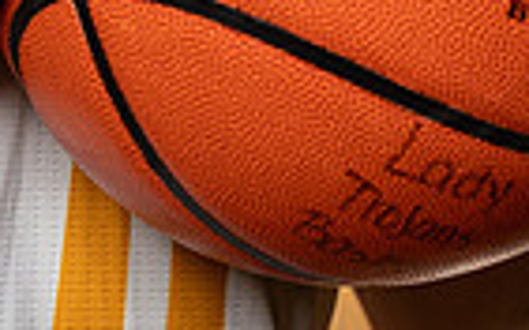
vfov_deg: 6.8
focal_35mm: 182
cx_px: 206
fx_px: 2623
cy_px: -446
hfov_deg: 11.5
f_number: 5.6
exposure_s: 1/250
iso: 125
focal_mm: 56
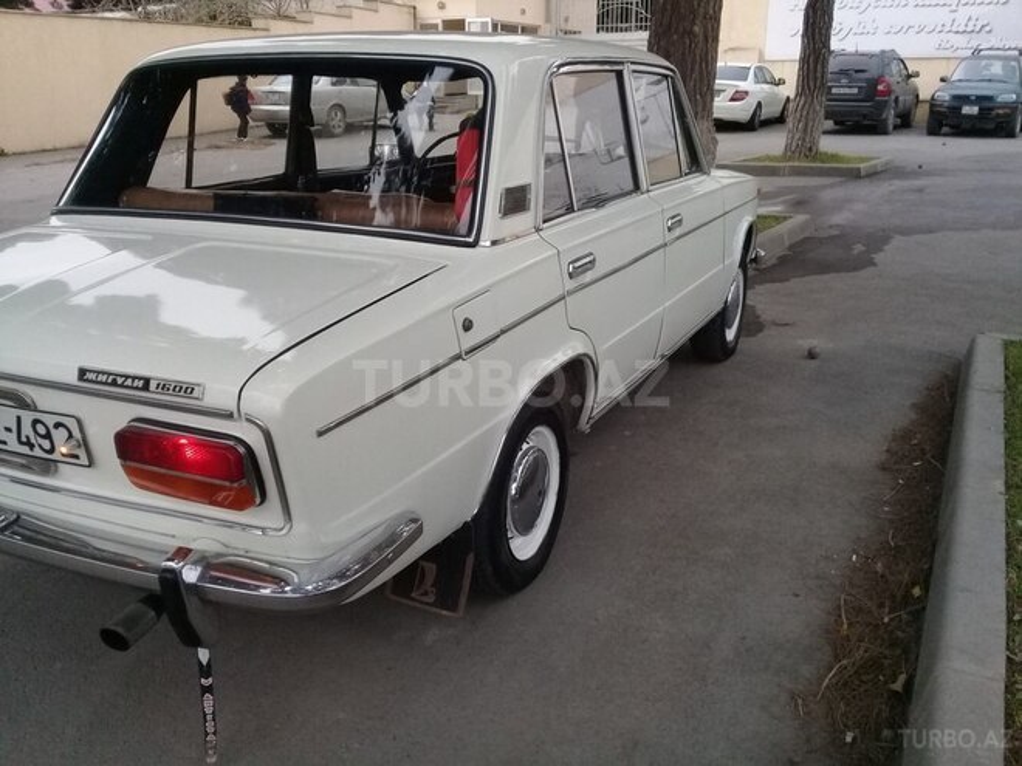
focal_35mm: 31
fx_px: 915
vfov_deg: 45.4
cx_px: 511
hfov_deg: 58.4
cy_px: 383
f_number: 2.2
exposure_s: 1/33
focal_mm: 3.3
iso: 125
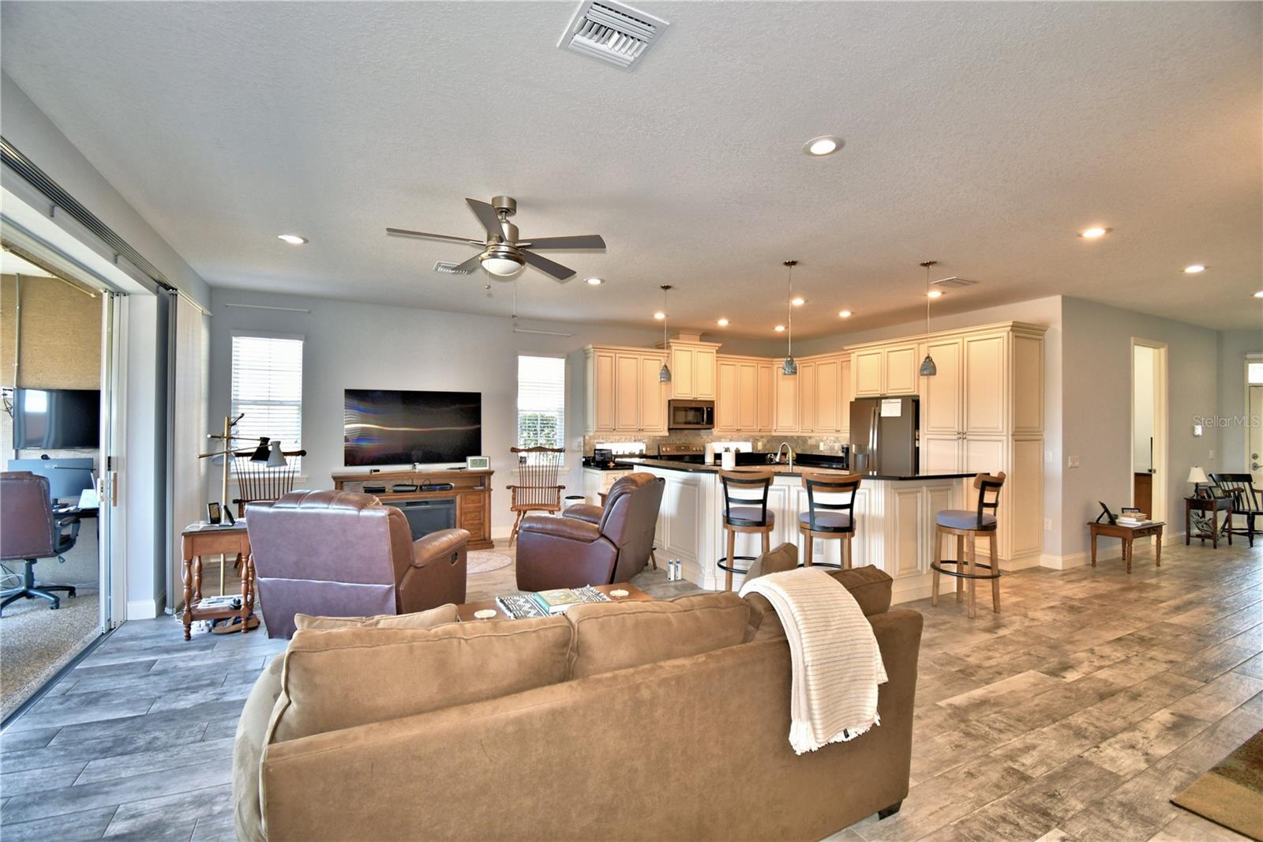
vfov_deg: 77.3
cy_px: 421
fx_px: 526
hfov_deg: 100.4
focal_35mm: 15
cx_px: 632
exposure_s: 1/40
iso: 200
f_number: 4.5
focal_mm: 10
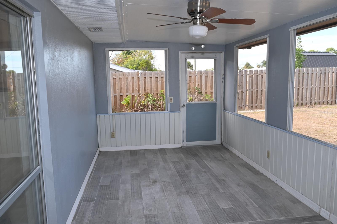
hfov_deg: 67.4
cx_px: 168
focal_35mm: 27
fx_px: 253
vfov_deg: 47.9
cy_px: 112
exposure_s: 1/125
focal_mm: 18
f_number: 5.6
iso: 180
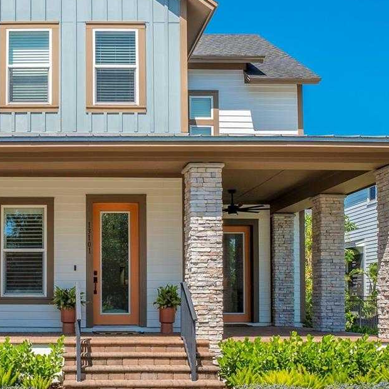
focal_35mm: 35
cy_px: 195
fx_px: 445
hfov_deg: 43.9
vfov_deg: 47.2
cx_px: 53
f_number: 8
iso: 100
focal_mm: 16
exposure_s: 1/250
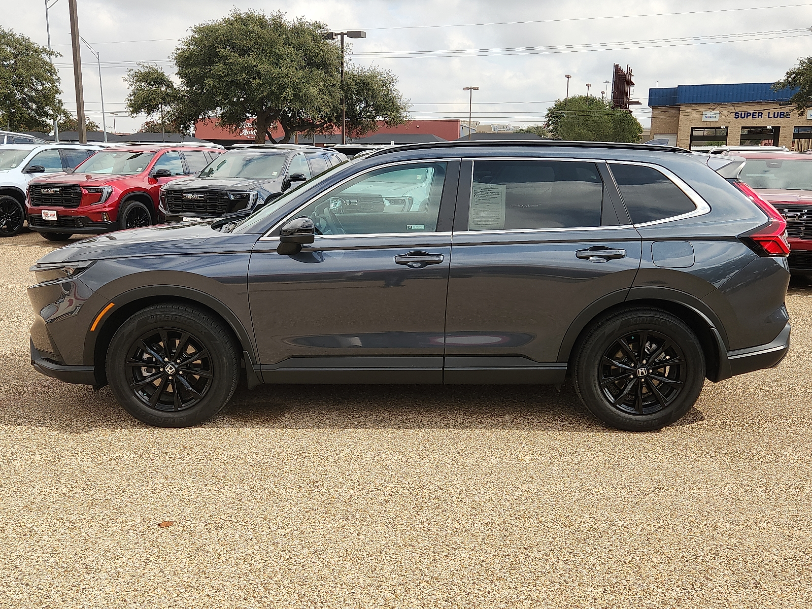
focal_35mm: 23
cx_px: 406
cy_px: 304
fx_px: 540
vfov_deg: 58.9
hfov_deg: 73.9
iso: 50
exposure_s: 1/1111
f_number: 1.8
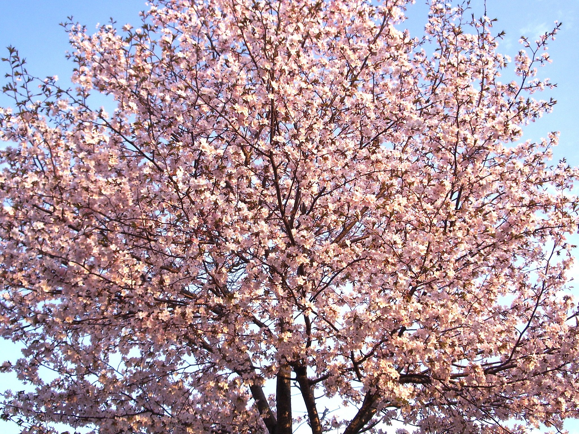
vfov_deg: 35.1
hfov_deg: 45.8
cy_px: 217
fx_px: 686
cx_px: 290
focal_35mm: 41
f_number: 4.6
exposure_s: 1/100
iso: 50
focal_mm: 6.8
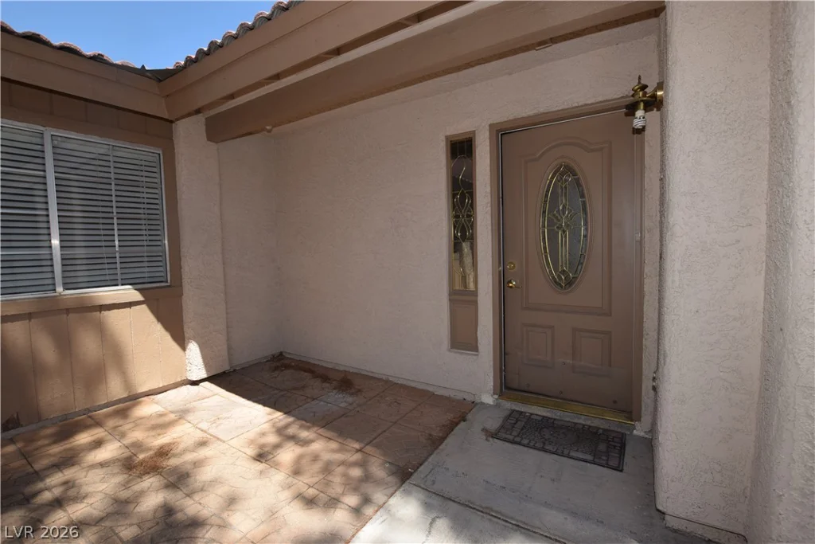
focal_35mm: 15
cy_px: 272
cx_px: 408
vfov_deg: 77.3
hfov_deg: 100.4
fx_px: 340
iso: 100
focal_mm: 10
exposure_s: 1/200
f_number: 7.1
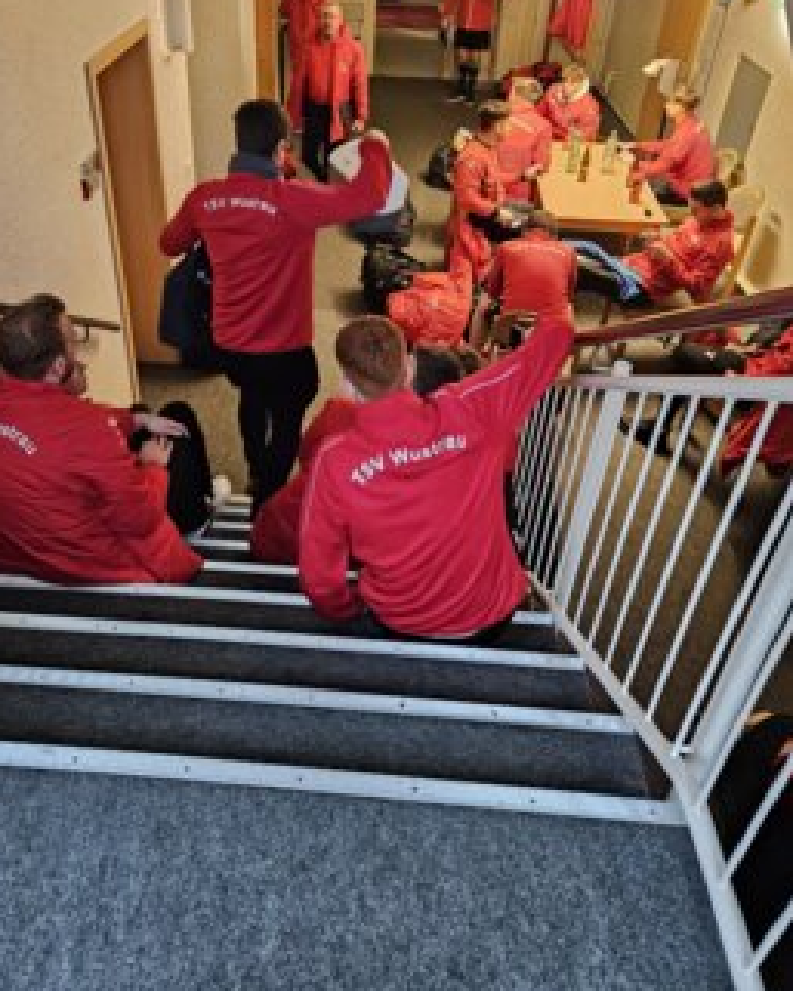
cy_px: 383
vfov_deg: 61.5
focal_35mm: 28
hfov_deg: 51.3
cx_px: 333
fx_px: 821
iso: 640
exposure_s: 1/33
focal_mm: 5.4
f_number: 1.8
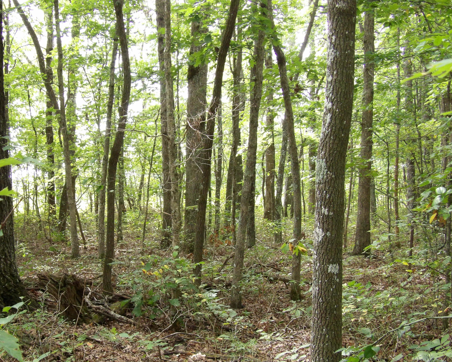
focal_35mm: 65
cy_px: 231
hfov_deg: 29.0
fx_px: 870
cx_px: 158
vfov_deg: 23.4
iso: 376
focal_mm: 8.2
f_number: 3.8
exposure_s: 1/60
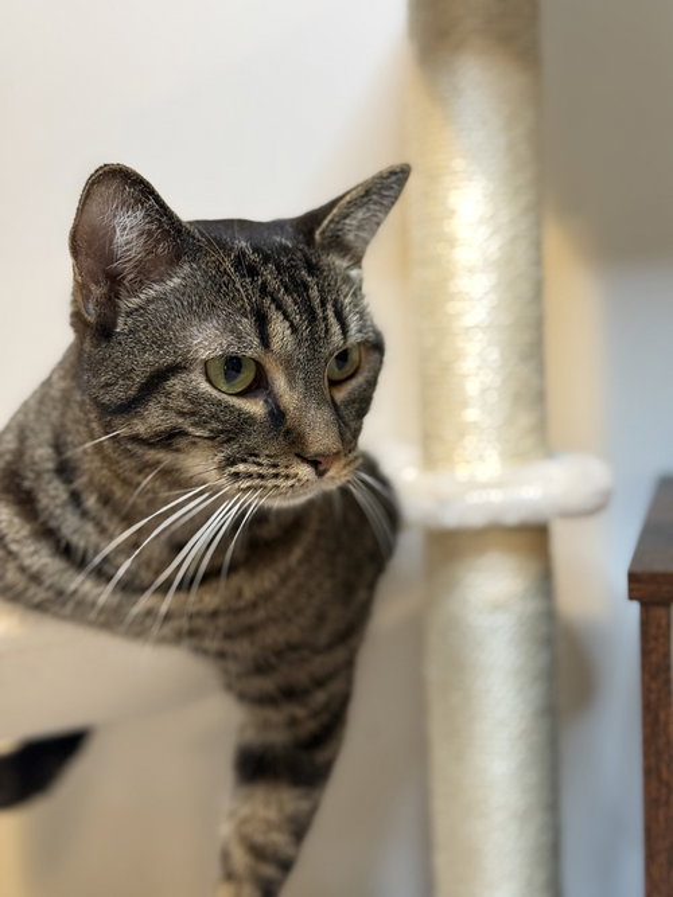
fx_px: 1245
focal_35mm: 48
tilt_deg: -4.1
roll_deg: +1.6
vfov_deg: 39.7
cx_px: 336
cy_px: 448
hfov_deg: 30.3
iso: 250
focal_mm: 6.76
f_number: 1.78
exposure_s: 1/60
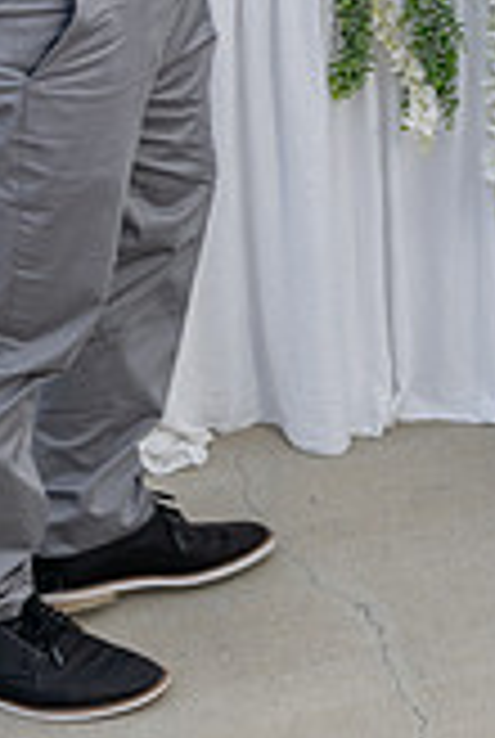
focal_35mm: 119
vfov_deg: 16.3
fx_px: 2444
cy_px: -220
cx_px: 723
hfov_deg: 11.1
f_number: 8
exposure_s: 1/125
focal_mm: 29
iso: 200
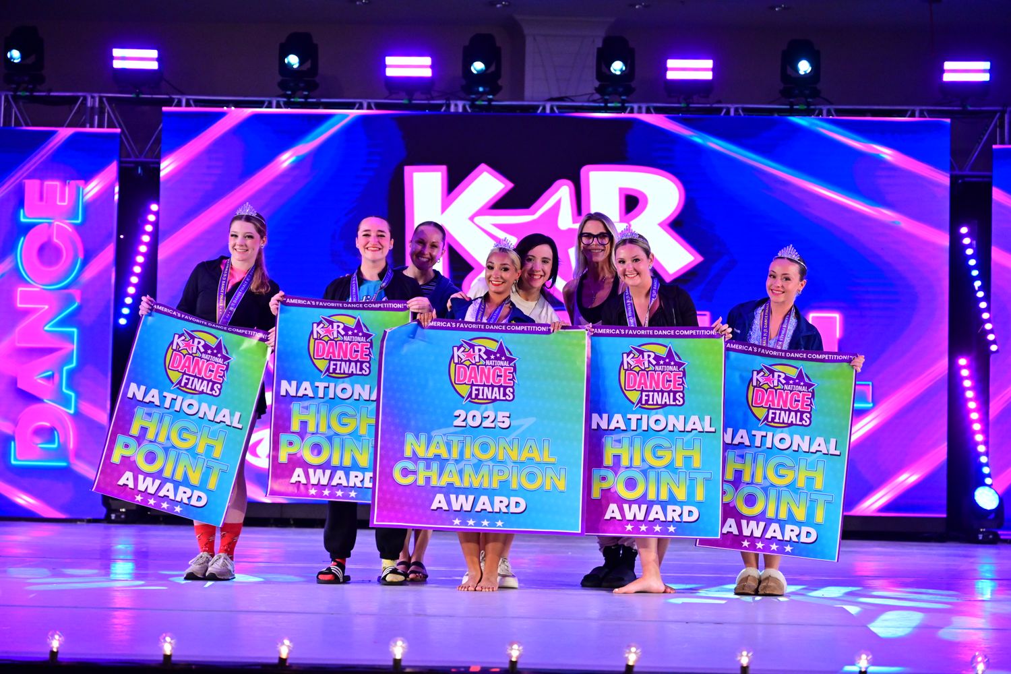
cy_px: 337
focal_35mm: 70
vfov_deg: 19.5
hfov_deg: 28.8
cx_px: 506
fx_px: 1966
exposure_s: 1/1000
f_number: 3.2
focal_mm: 70
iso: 3200
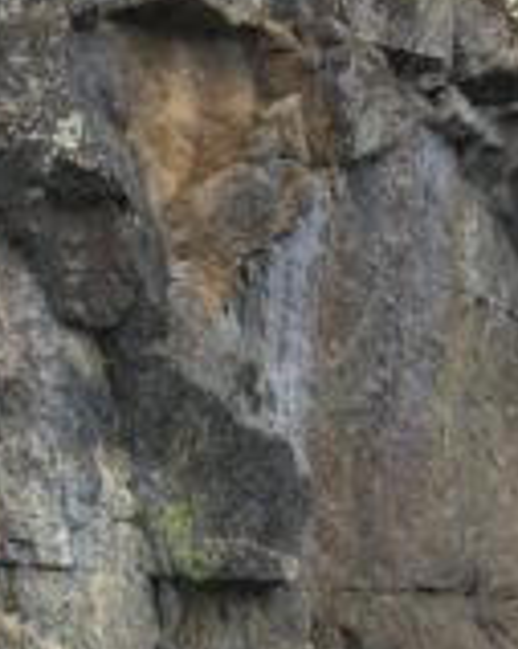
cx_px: 143
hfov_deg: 19.1
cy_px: 531
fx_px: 1535
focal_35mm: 80
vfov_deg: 23.5
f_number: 2.2
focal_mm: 4.15
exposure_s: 1/202
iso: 25
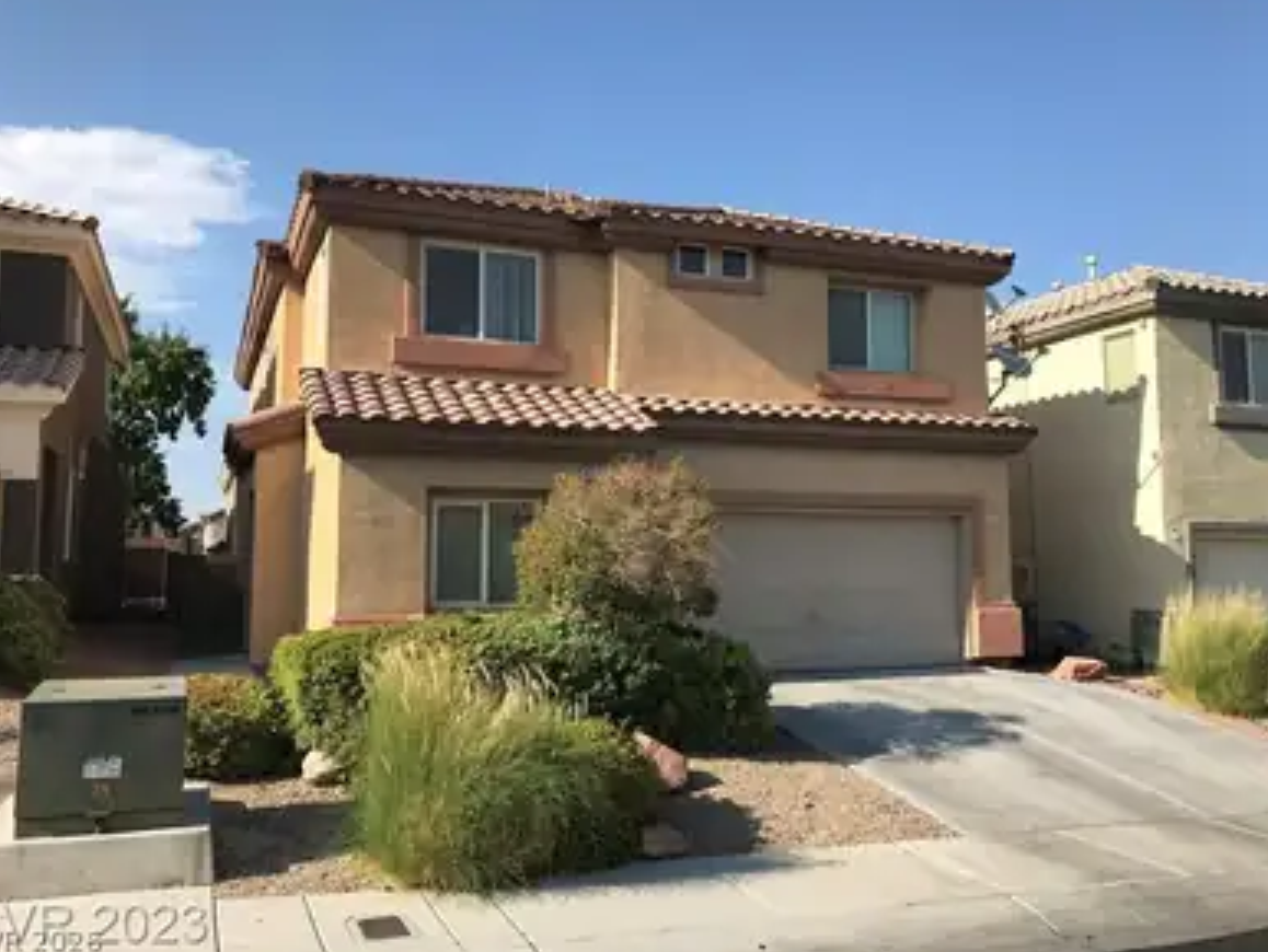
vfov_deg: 48.3
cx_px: 618
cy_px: 469
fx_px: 1063
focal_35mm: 29
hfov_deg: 61.6
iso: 20
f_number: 1.8
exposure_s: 1/1842
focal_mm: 3.99
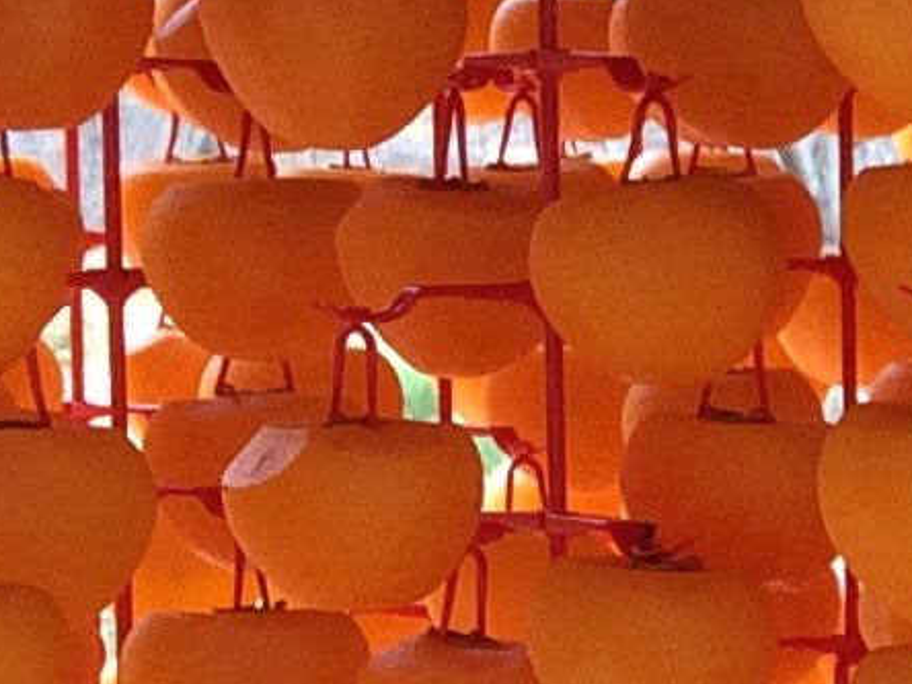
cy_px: 684
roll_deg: +0.6
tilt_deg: -3.2
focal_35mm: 213
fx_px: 5612
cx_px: 2551
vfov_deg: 6.9
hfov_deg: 8.2
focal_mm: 4.15
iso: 50
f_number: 2.2
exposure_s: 1/60
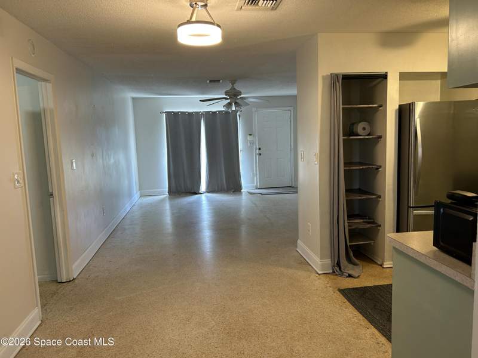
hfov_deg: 67.3
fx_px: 359
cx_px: 239
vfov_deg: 53.1
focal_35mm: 26
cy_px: 179
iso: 125
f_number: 1.5
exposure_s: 1/60
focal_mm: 5.7
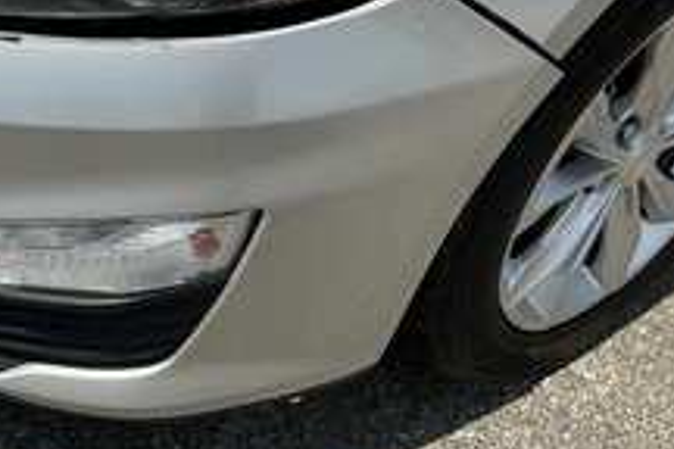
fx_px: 1011
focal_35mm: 54
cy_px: 153
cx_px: 150
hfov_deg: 35.8
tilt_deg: -37.7
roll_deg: -5.0
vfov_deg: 24.9
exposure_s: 1/2801
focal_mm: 3
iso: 25
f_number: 1.8
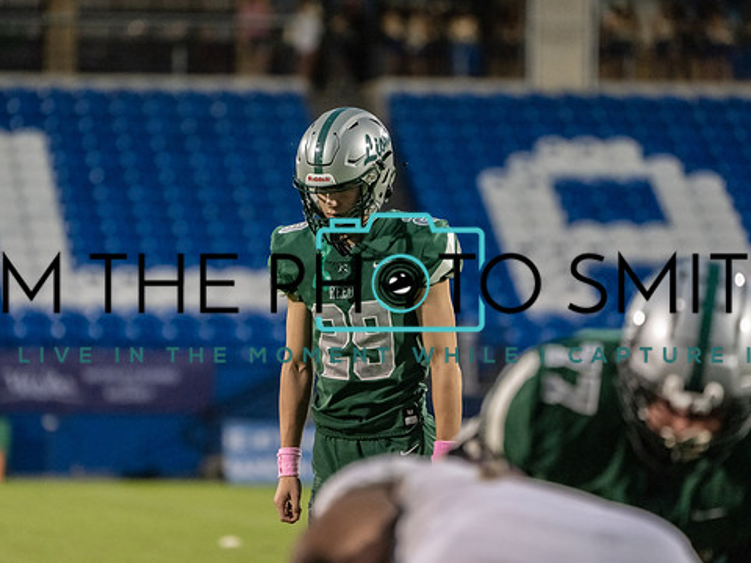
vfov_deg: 3.8
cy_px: 287
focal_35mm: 387
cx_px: 352
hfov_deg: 5.1
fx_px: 8396
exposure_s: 1/800
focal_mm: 333
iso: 8000
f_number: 5.6
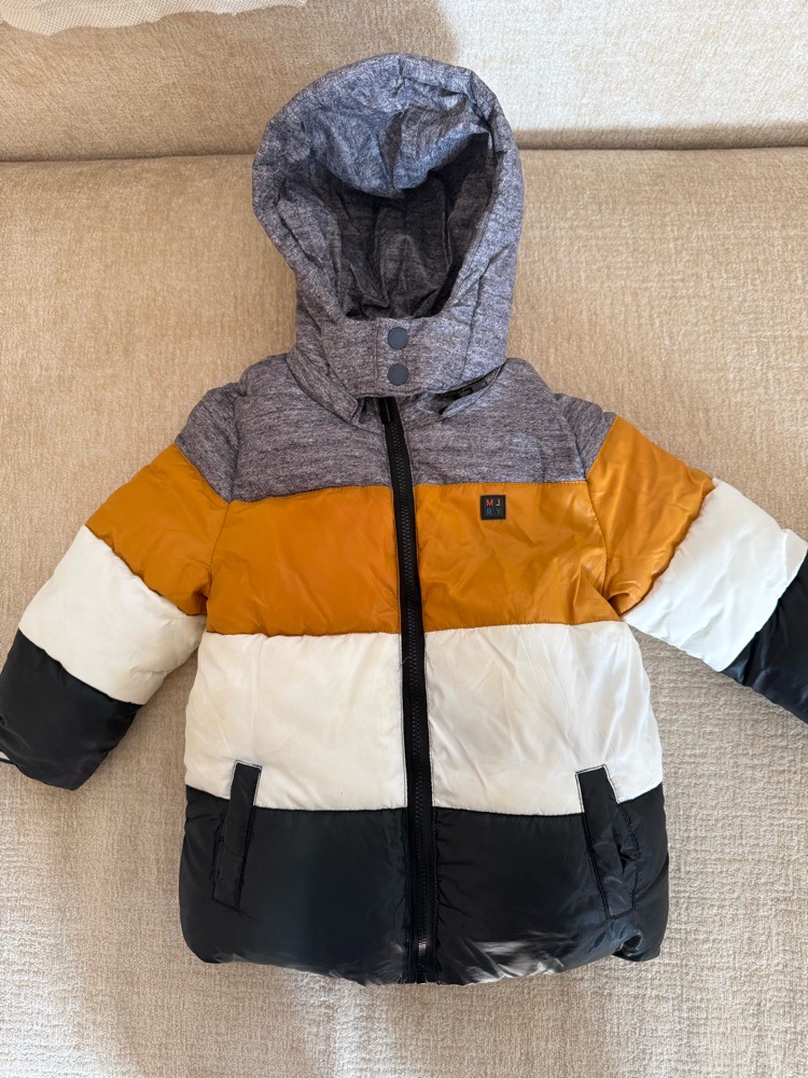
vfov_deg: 71.6
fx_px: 747
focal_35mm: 24
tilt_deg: -81.6
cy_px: 539
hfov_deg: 56.8
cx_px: 404
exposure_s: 1/100
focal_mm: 6.76
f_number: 1.78
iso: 160
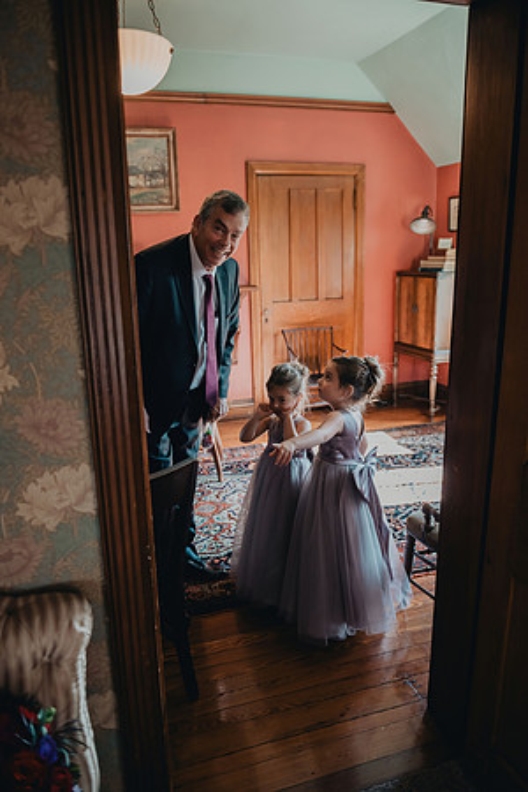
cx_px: 264
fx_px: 572
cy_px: 396
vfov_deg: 69.4
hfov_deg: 49.6
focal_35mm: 26
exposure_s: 1/100
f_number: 2.8
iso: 1250
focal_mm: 26
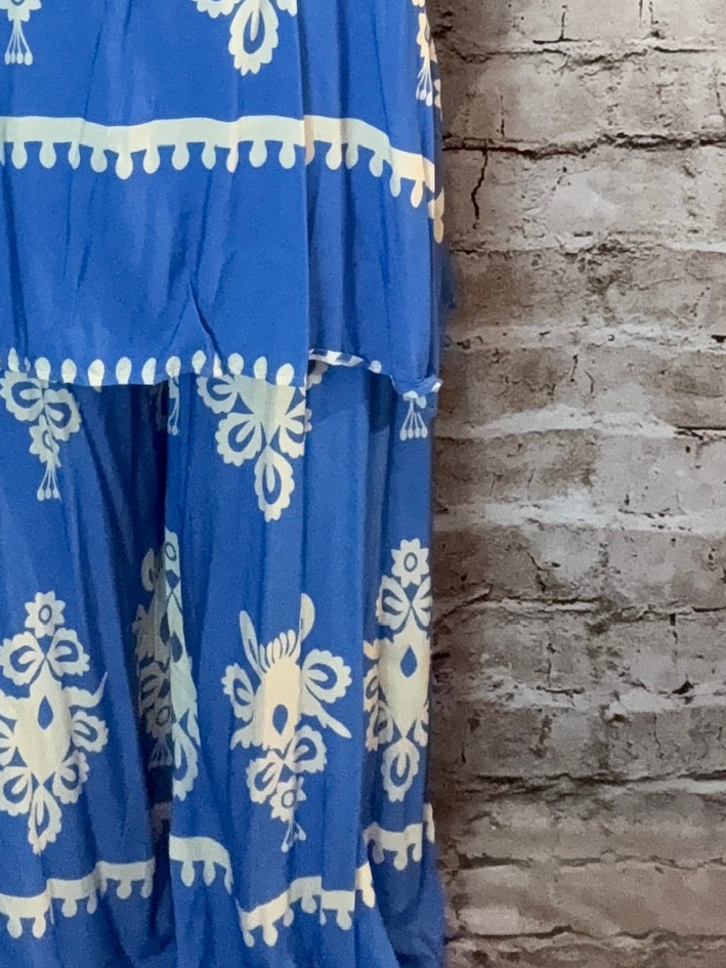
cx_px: 176
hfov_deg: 22.4
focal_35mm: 65
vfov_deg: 27.6
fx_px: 1817
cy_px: -62
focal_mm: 2.69
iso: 250
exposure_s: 1/50
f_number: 1.9
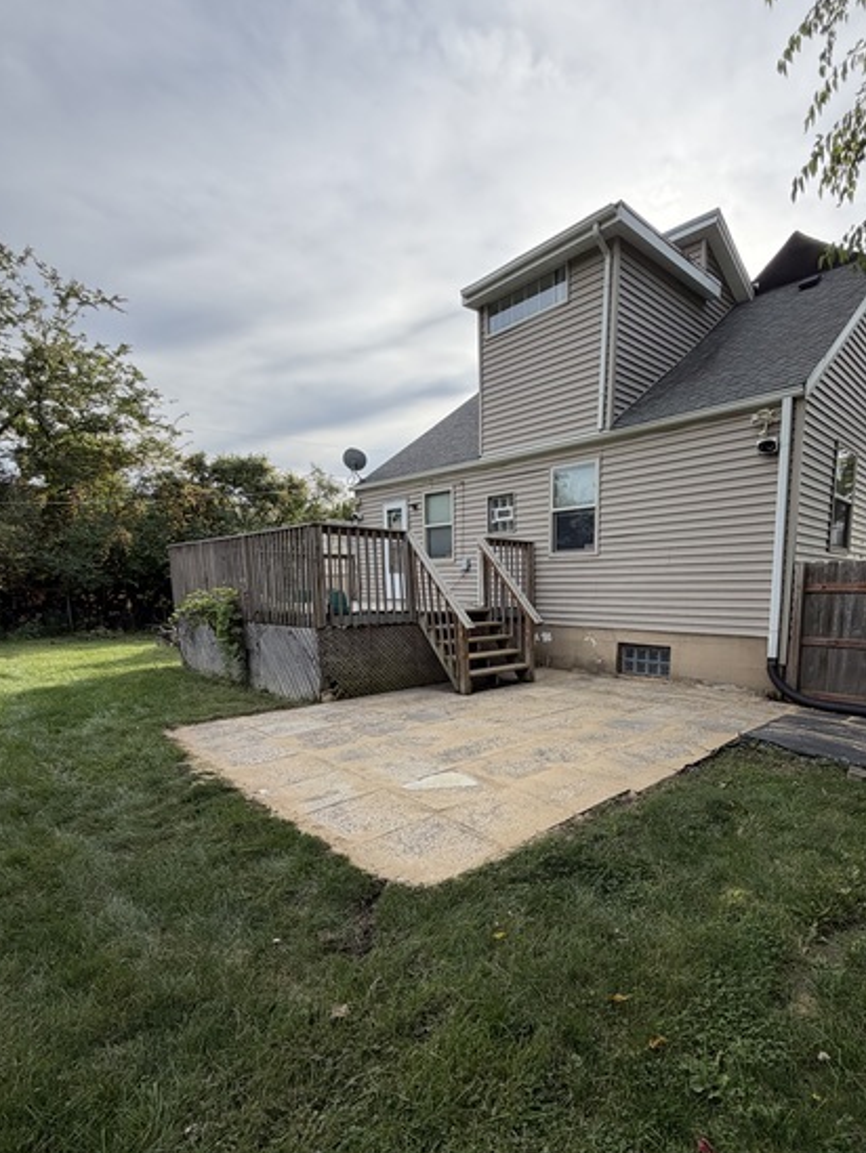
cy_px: 675
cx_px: 519
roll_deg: -0.3
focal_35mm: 17
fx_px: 567
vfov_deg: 90.2
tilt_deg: -8.4
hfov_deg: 73.9
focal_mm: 2.22
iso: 40
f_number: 2.2
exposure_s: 1/770
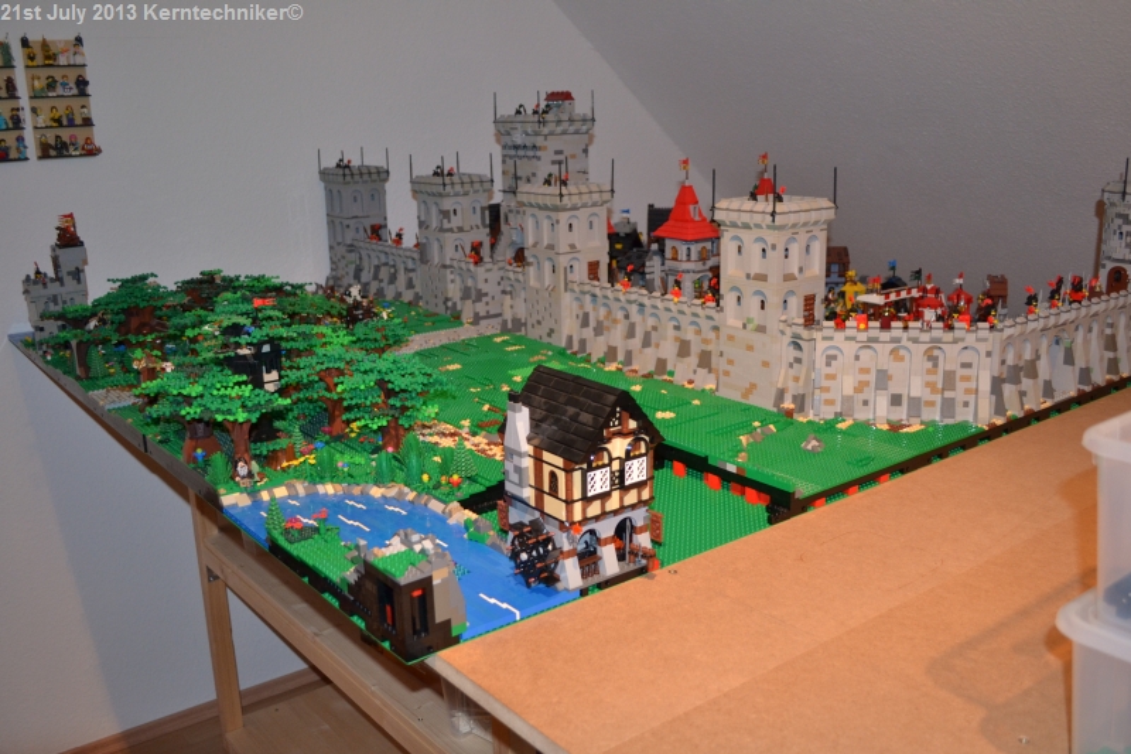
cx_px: 566
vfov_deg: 40.0
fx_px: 1036
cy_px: 377
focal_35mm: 33
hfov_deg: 57.2
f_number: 4
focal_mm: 22
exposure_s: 1/30
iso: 800
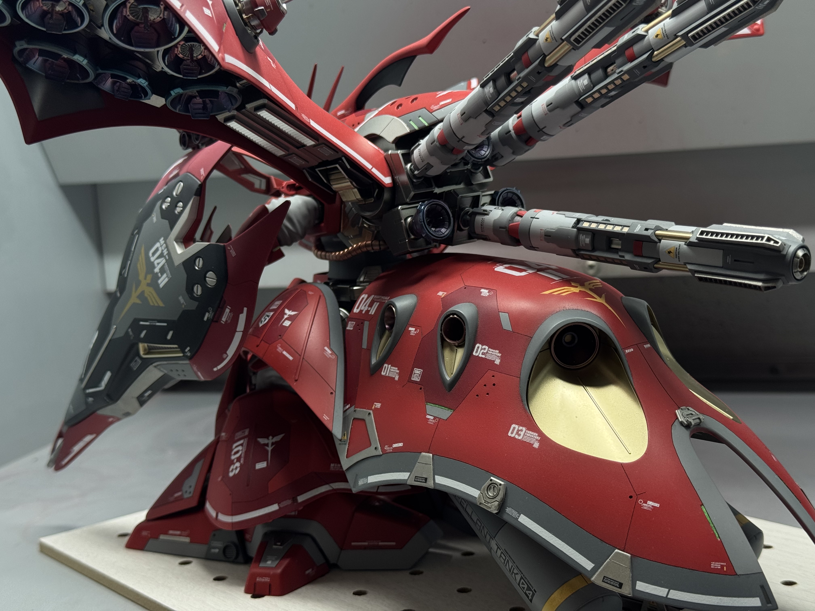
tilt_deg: -7.8
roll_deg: +3.0
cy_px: 306
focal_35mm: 48
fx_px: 1130
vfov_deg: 30.3
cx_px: 408
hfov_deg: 39.7
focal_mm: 6.76
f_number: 1.78
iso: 64
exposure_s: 1/147
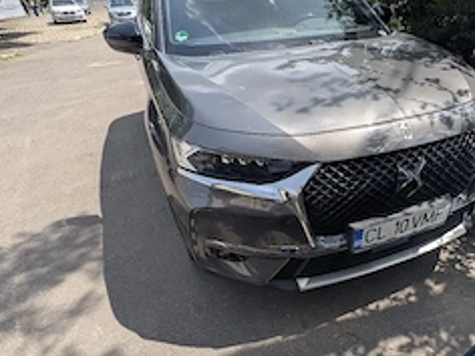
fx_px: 302
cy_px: 229
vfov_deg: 60.0
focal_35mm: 22
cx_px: 288
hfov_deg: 75.4
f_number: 2.2
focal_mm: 1.54
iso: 30
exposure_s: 1/833
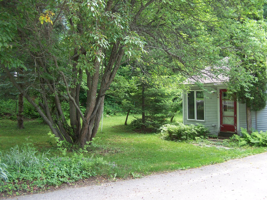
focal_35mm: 38
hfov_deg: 49.0
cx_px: 134
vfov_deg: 37.7
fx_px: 293
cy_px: 100
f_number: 2.8
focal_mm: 6.3
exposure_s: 1/60
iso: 80
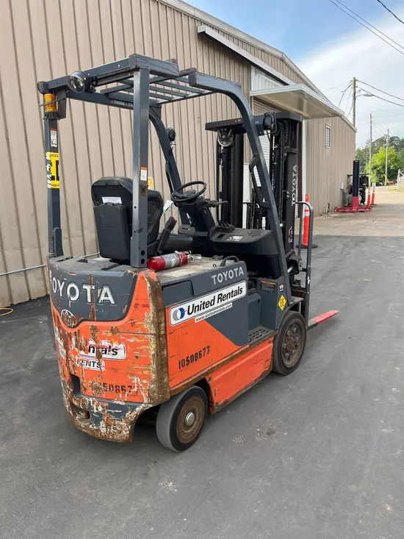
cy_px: 270
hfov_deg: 53.1
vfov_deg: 67.3
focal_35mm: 26
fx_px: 404
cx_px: 202
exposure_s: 1/424
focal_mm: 5.1
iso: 50
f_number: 1.6
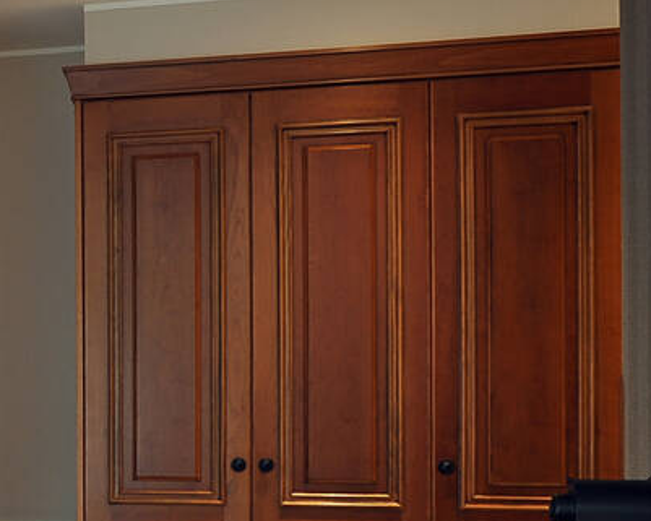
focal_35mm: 101
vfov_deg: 15.2
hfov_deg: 16.0
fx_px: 1946
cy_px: 349
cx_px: -529
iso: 200
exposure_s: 1/4
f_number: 8
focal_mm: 24
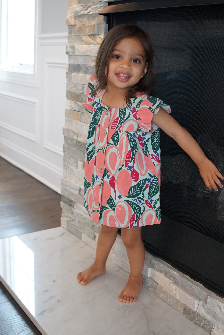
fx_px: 391
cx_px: 112
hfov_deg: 31.9
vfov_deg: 46.4
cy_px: 168
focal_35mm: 42
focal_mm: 28
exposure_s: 1/160
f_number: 4
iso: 6400
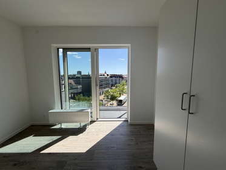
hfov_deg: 102.0
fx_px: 91
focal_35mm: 14
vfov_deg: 85.7
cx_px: 113
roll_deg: +0.2
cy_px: 85
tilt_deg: -5.8
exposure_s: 1/770
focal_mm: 2.22
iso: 32
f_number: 2.2
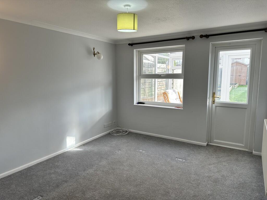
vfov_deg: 56.8
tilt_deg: -8.1
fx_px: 185
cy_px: 100
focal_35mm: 24
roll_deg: +0.4
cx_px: 134
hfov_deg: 71.6
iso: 64
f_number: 1.78
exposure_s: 1/100
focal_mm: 6.86
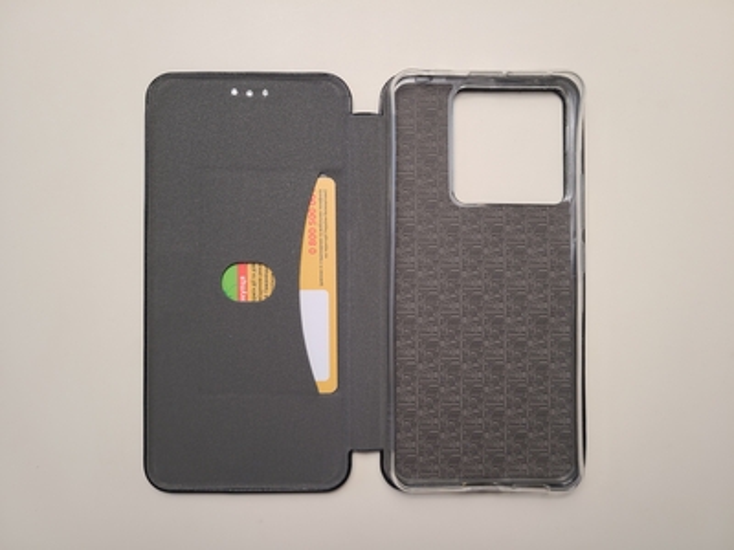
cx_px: 367
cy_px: 275
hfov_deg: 67.3
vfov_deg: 53.1
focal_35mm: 26
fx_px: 551
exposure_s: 1/50
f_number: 1.8
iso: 40
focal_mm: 5.4
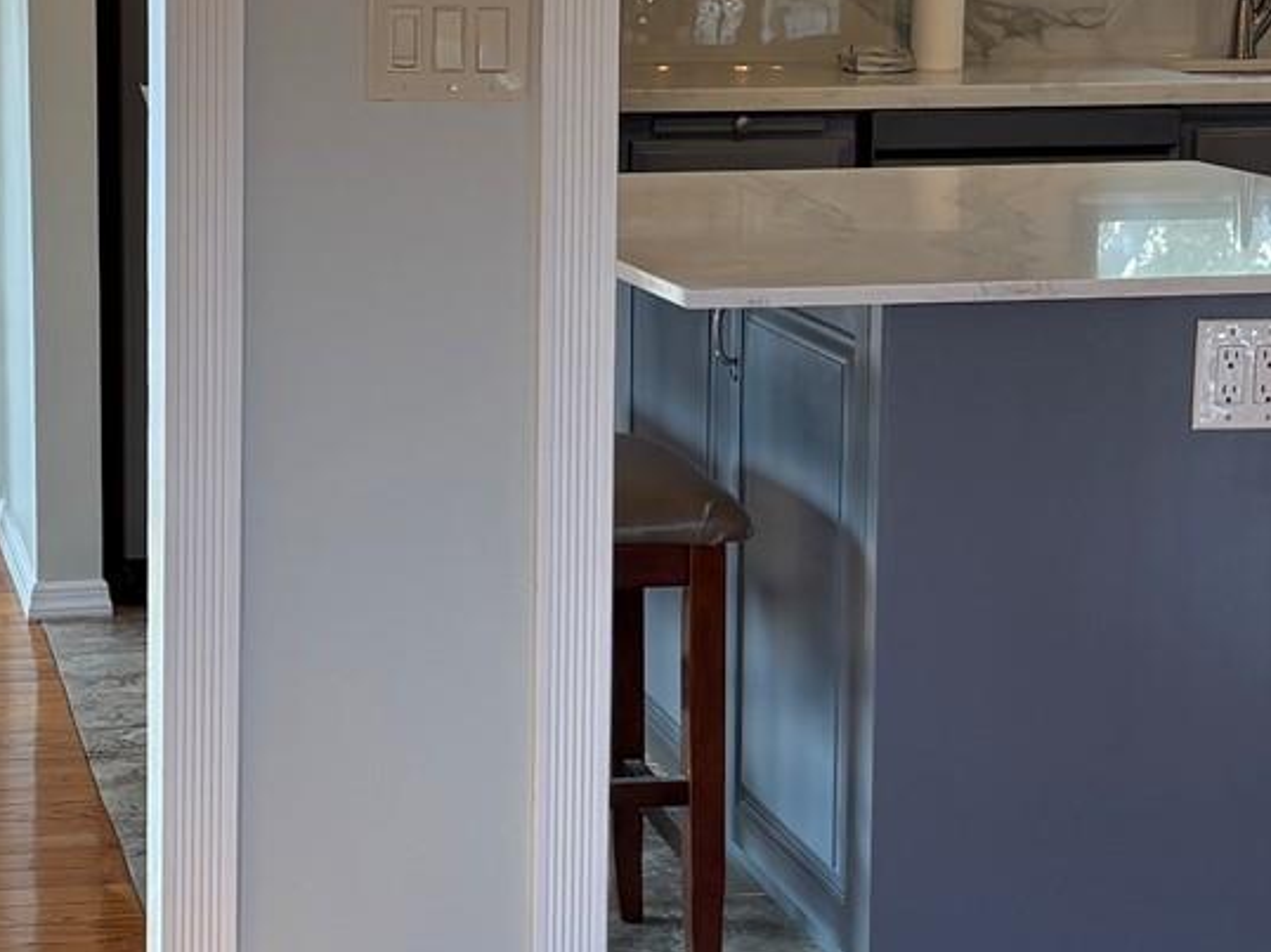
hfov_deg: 19.8
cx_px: 444
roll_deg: +0.1
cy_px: 366
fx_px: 3633
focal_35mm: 99
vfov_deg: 14.9
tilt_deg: -6.7
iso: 50
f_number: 1.6
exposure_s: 1/120
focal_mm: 5.96
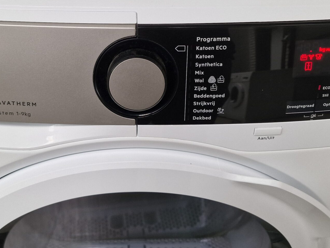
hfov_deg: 41.1
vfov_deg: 31.3
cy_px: 83
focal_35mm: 46
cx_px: 137
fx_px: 439
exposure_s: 1/180
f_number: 1.8
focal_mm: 6.4
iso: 64
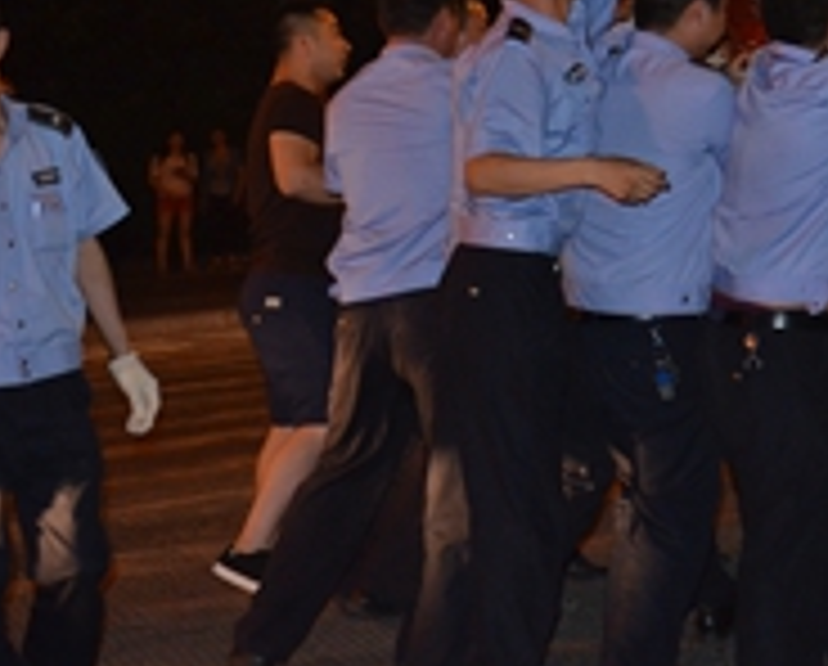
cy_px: 56
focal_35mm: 99
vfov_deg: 15.4
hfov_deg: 18.3
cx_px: 1008
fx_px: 2431
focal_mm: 26
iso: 1600
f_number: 5.6
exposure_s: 1/60
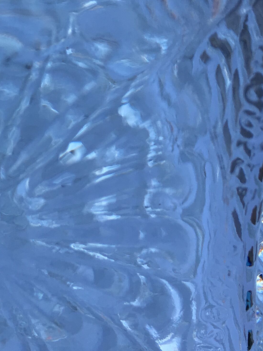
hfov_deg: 17.7
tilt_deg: -31.8
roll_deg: +1.5
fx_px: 811
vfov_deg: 23.9
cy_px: 54
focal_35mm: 80
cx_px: -37
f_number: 2.2
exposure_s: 1/422
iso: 25
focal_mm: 4.15
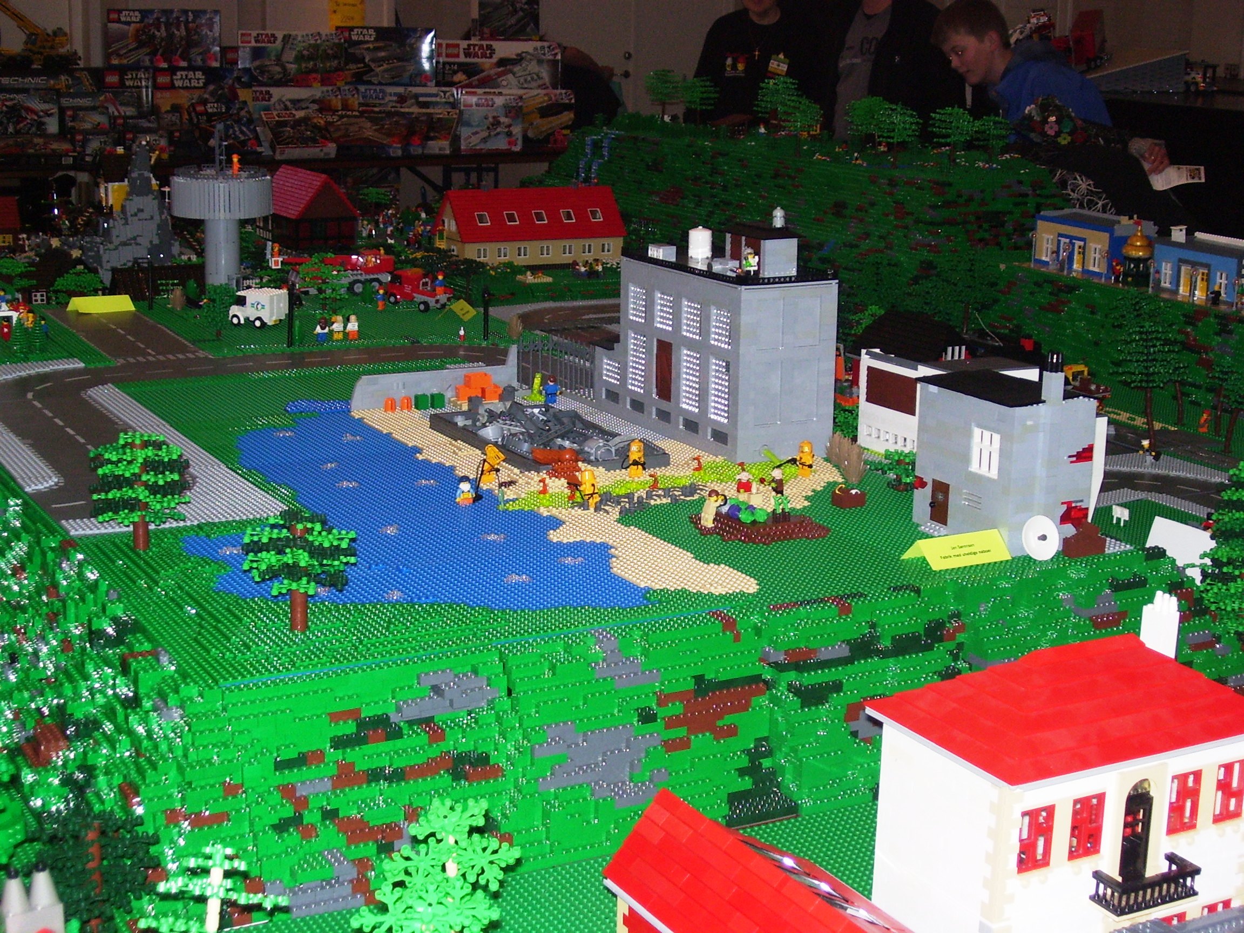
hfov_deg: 34.3
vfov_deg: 26.1
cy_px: 466
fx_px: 2012
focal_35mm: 56
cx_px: 622
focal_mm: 9.4
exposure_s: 1/60
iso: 125
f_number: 3.4
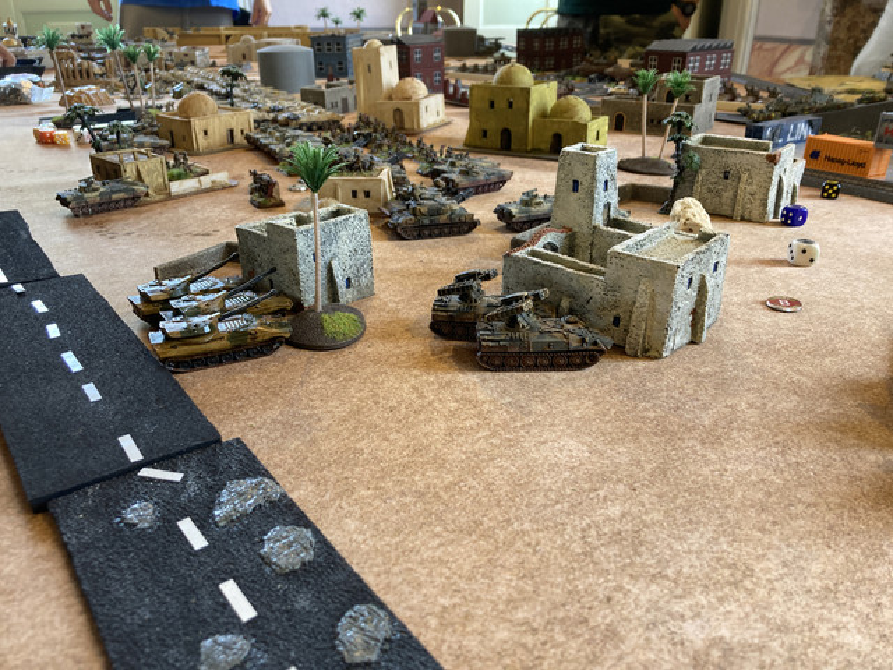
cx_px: 446
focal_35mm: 28
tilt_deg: -24.7
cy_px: 335
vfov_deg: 49.7
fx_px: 722
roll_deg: +0.3
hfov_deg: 63.4
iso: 80
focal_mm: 3.99
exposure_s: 1/50
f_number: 1.8
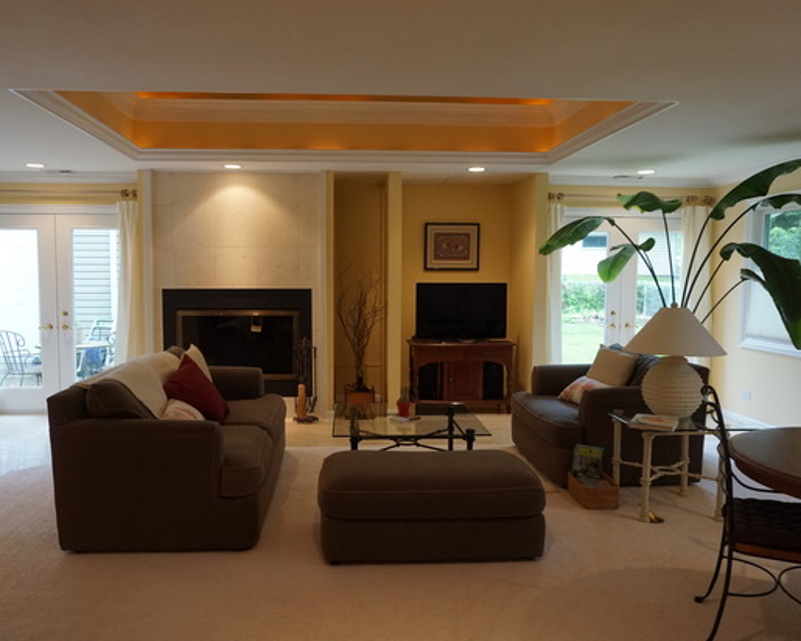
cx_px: 369
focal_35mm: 28
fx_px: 664
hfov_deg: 62.1
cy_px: 324
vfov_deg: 51.5
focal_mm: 16
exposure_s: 1/160
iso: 1250
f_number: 4
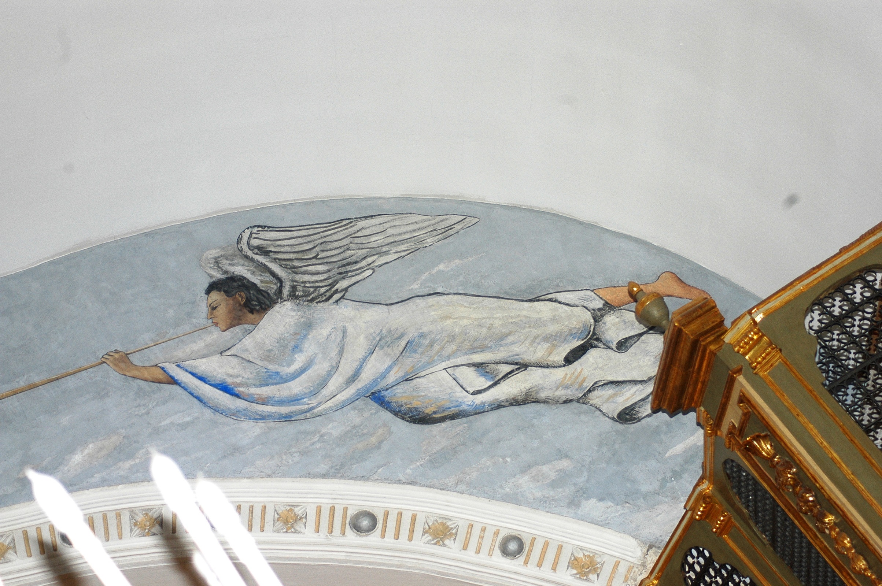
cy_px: 293
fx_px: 2937
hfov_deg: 17.1
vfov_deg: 11.4
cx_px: 441
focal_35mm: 120
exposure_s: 1/50
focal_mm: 80
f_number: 4.5
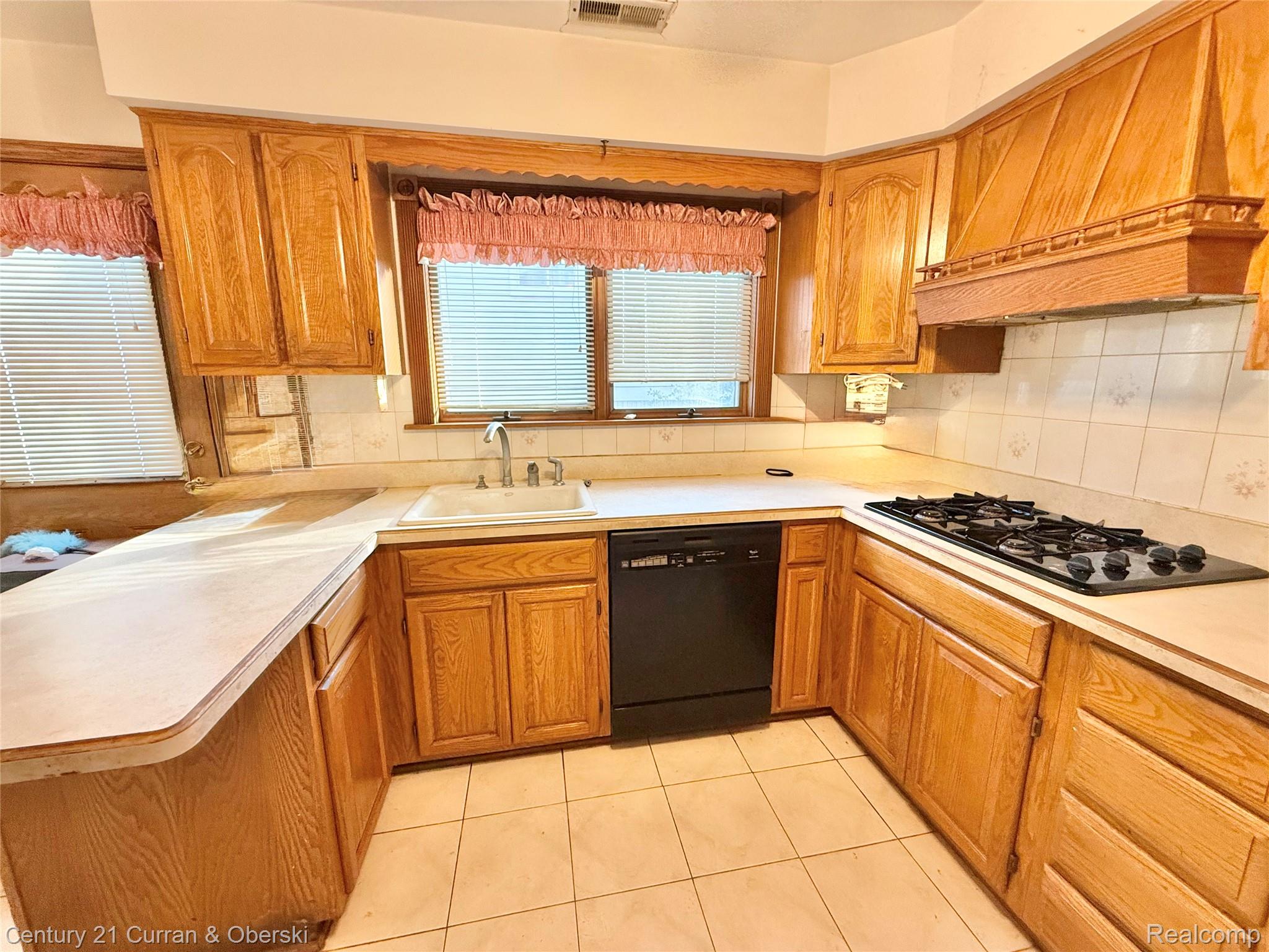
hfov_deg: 102.1
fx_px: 513
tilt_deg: -11.4
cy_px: 476
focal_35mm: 14
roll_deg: -0.1
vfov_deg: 85.7
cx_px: 634
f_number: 2.2
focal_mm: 2.22
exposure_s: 1/120
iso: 250
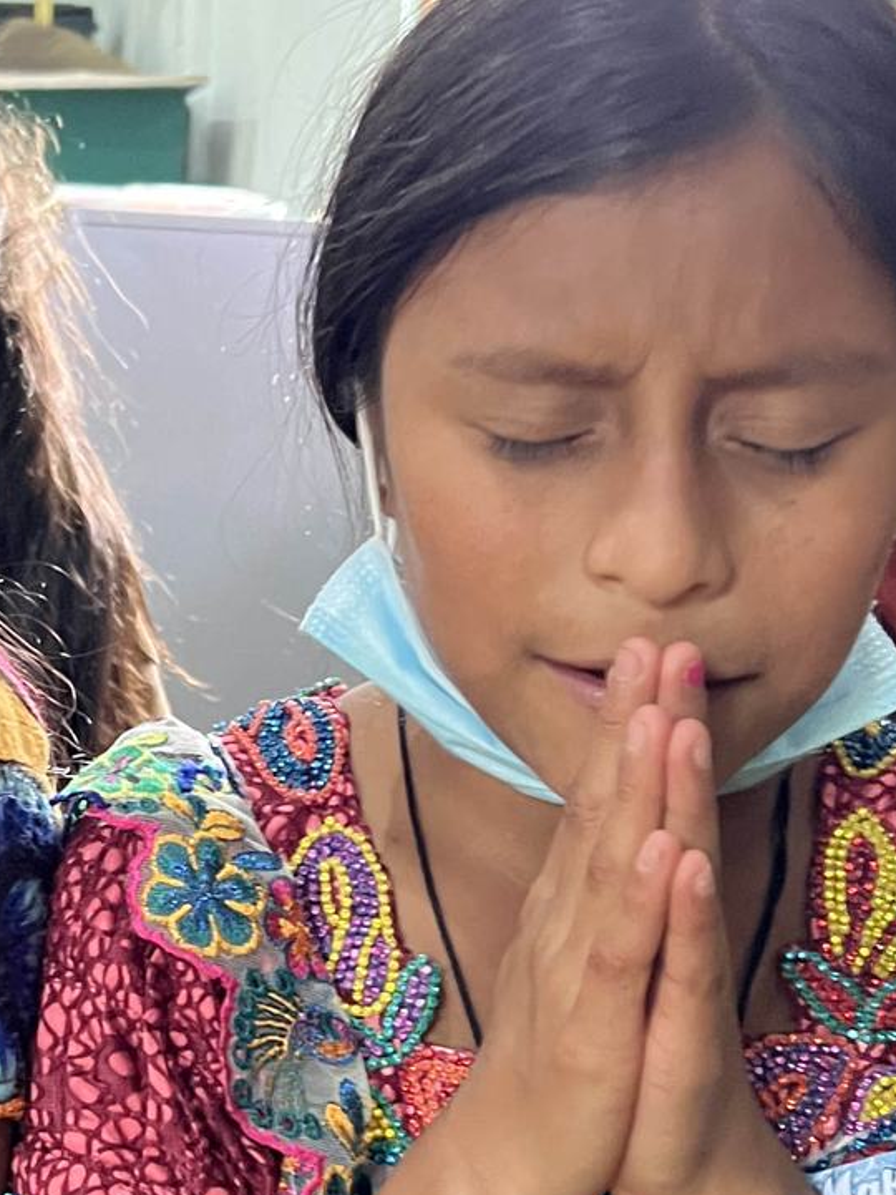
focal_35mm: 77
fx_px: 2657
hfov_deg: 18.7
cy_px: 837
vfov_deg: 25.1
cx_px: 8
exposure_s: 1/30
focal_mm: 5.7
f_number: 1.5
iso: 500
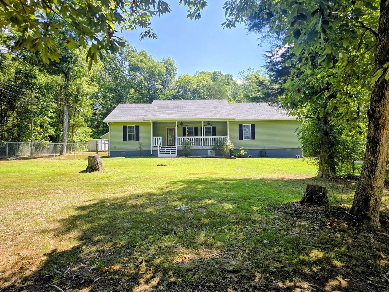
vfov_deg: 58.9
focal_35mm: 23
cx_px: 194
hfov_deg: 73.9
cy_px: 146
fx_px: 258
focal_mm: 6.3
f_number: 1.7
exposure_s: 1/403
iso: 12
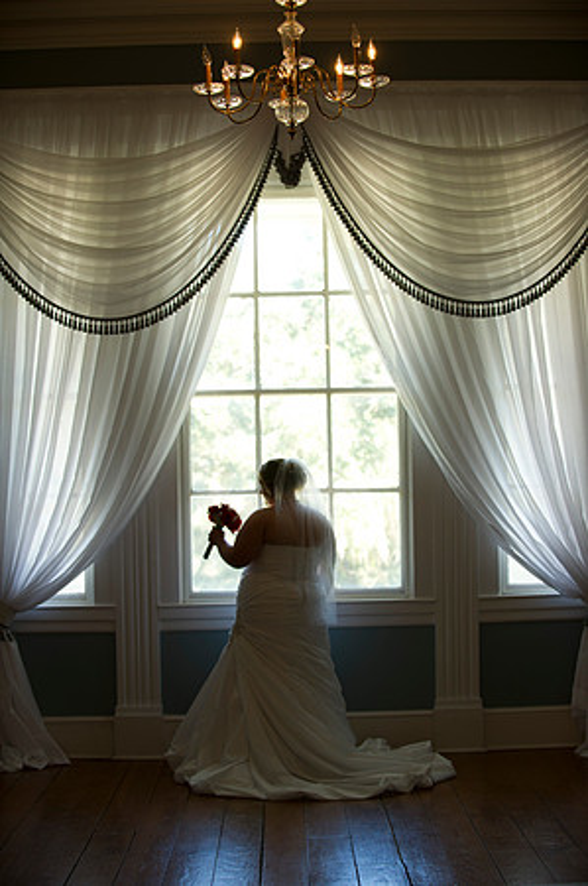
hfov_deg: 19.4
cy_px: 443
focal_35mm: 70
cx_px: 294
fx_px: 1719
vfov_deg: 28.9
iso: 400
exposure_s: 1/80
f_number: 3.2
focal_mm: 70
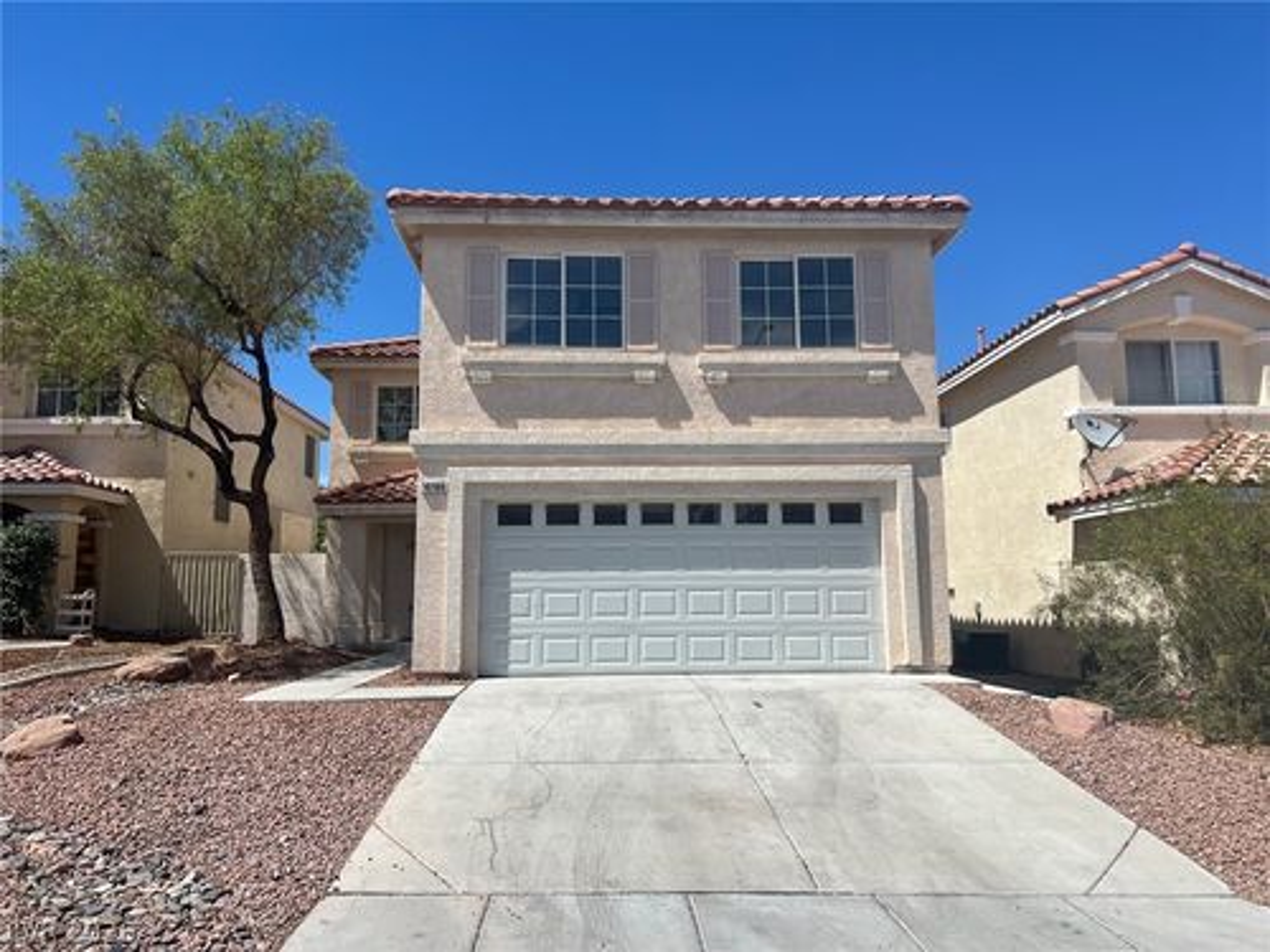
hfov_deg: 67.3
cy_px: 476
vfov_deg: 53.1
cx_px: 635
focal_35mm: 26
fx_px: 954
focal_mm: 5.7
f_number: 1.5
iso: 50
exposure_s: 1/6993
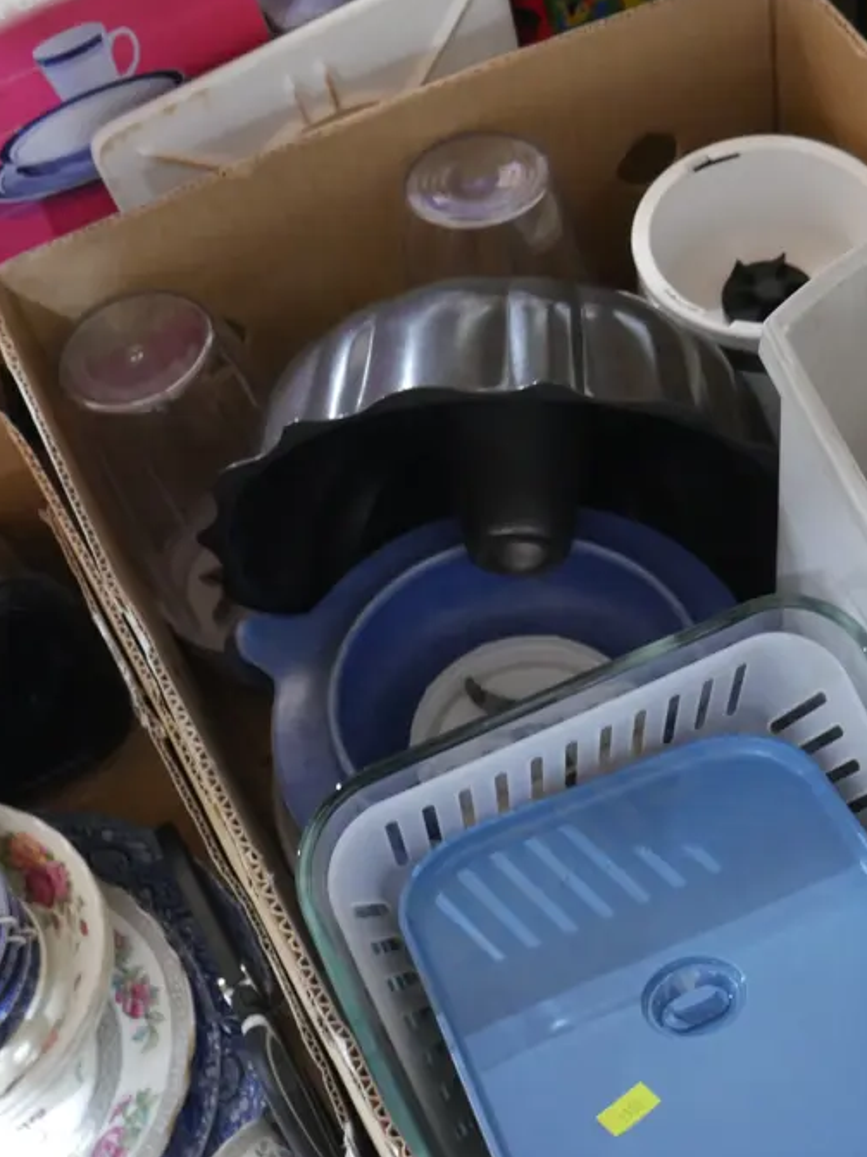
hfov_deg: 24.4
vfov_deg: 33.2
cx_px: 805
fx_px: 1938
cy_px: 654
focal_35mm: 58
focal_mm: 19
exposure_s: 1/30
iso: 3200
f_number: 4.1
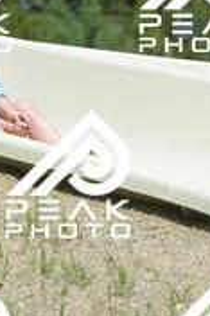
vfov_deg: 4.6
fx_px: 3892
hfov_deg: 3.1
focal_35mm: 444
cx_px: 75
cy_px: 162
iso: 220
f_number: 6.3
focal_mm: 195
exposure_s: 1/640
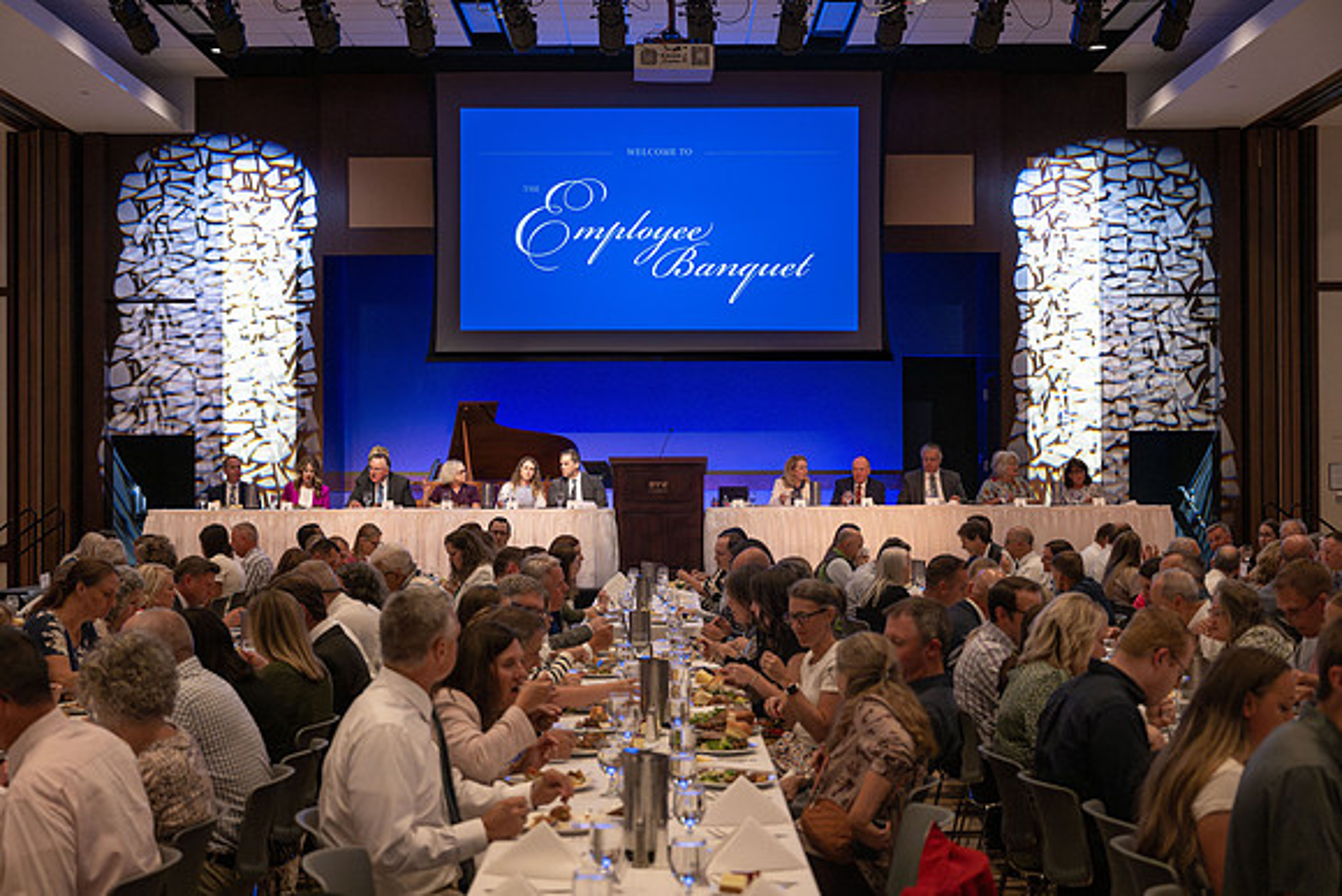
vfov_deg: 26.5
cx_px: 671
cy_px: 448
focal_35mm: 51
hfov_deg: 38.9
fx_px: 1902
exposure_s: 1/200
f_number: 4
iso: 3200
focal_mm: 51
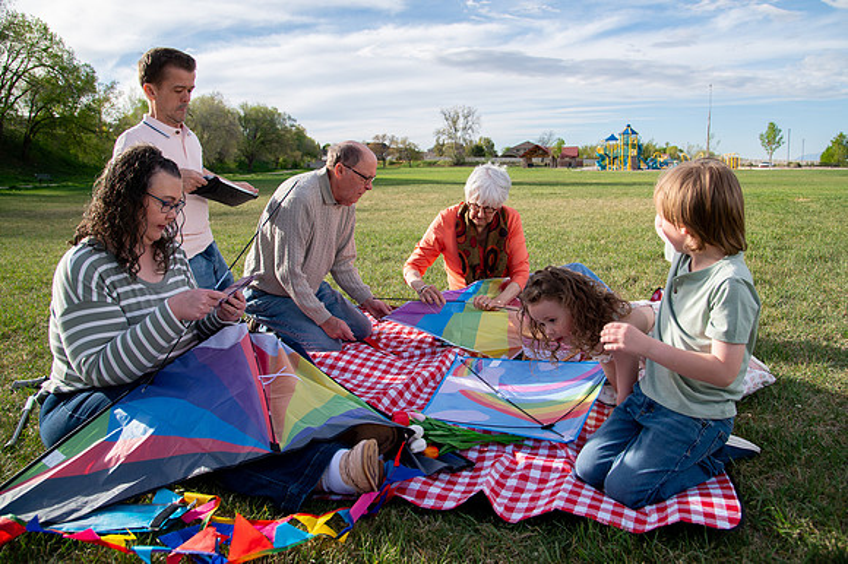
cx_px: 443
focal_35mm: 26
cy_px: 256
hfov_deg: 69.0
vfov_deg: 49.1
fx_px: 617
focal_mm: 24
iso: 200
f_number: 5
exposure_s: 1/640
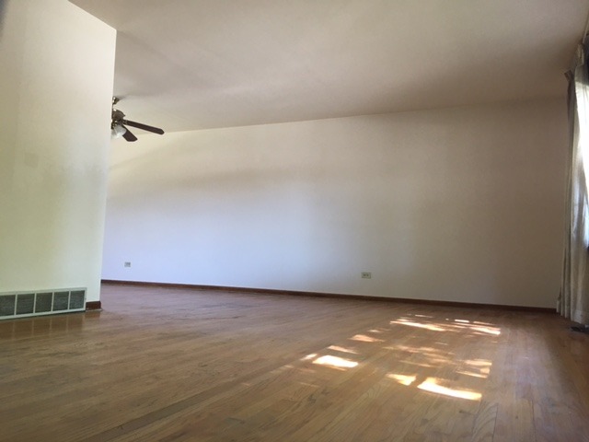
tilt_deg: +4.3
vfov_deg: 48.2
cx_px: 294
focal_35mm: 29
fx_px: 493
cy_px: 221
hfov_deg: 61.7
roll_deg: -1.8
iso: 80
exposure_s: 1/30
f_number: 2.2
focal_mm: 4.15
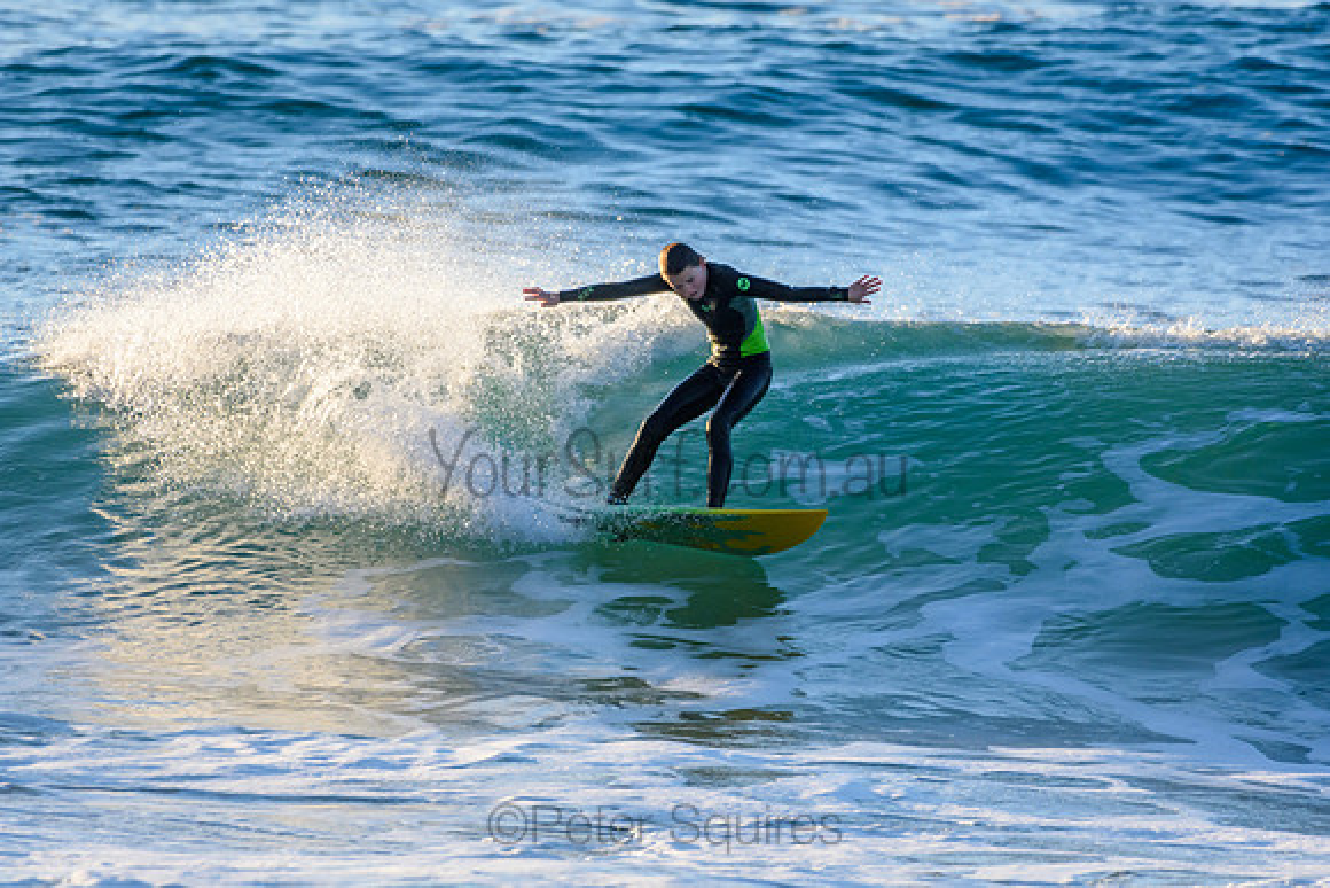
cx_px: 665
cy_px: 444
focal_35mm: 750
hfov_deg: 2.7
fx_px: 27714
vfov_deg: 1.8
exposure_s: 1/1600
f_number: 5.6
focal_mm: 500
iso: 640
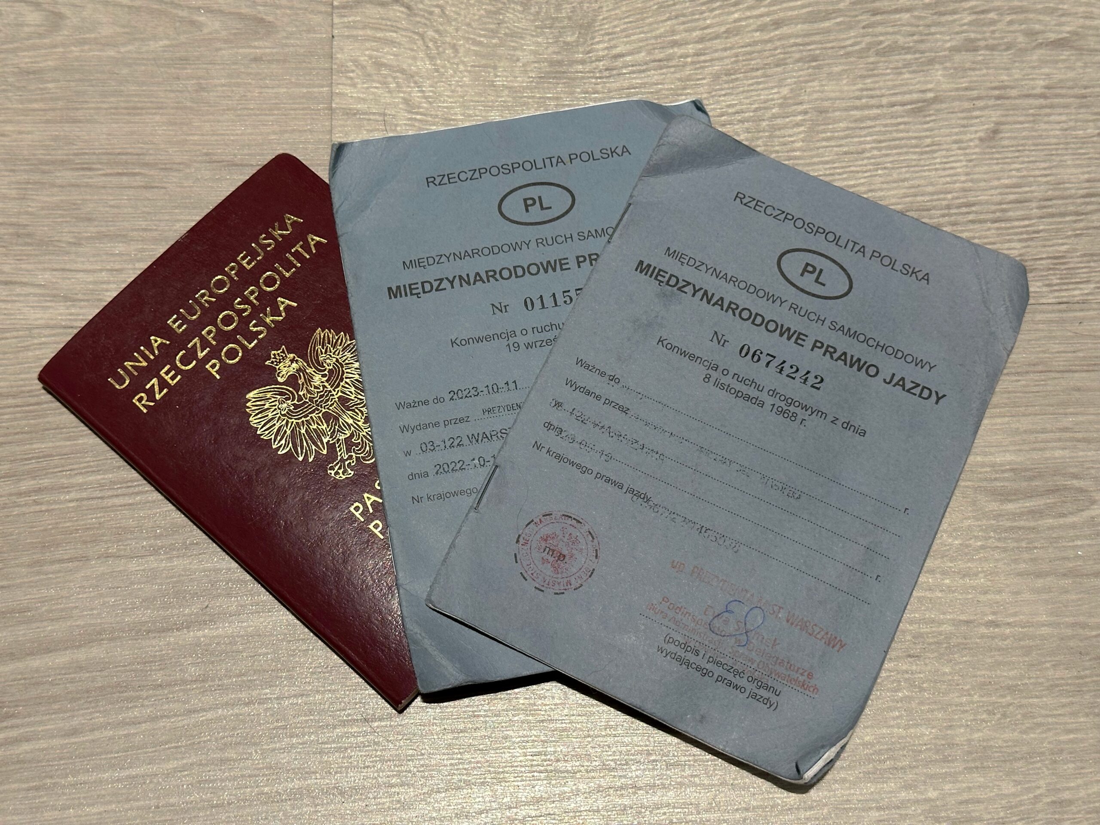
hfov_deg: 39.7
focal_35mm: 48
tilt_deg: -71.2
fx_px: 1525
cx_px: 550
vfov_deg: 30.3
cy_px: 412
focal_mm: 6.86
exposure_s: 1/50
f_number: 1.78
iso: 100
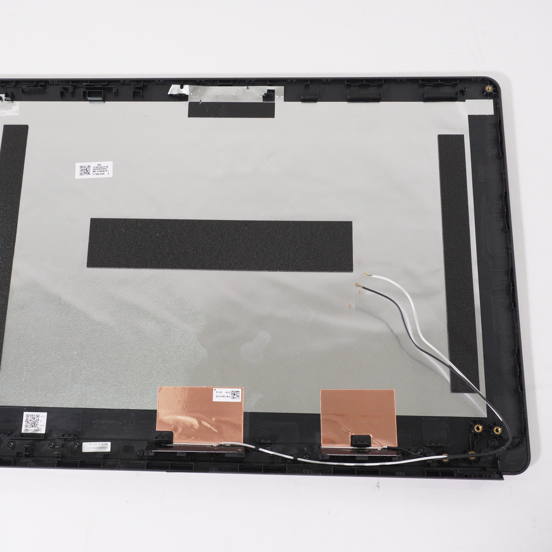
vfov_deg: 39.4
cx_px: 230
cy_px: 270
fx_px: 770
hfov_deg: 39.3
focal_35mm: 43
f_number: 6.3
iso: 1600
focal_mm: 21
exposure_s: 1/125
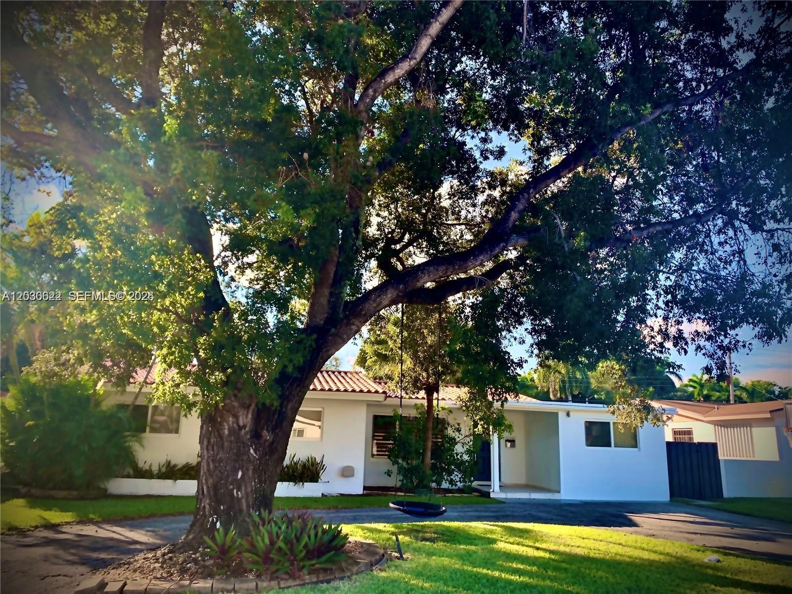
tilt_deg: +12.6
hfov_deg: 67.3
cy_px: 297
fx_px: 595
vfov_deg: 53.1
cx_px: 396
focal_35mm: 26
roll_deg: -2.0
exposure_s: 1/382
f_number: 1.8
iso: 25
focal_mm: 4.25
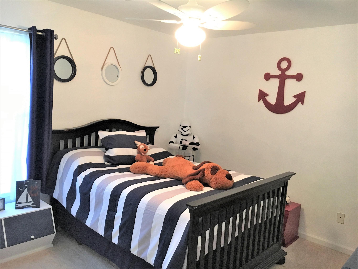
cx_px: 179
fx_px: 300
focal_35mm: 29
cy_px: 134
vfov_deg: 48.2
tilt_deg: -6.0
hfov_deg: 61.7
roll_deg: -4.1
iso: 200
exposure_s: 1/30
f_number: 2.2
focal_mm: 4.15
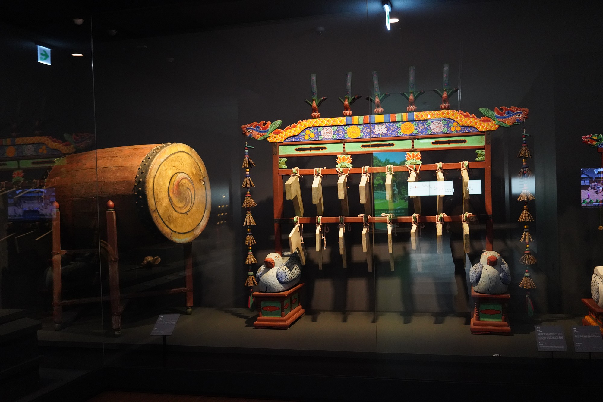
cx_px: 302
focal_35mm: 35
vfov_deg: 37.9
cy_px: 201
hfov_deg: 54.4
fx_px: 586
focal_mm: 35
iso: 6400
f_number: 3.2
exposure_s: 1/80
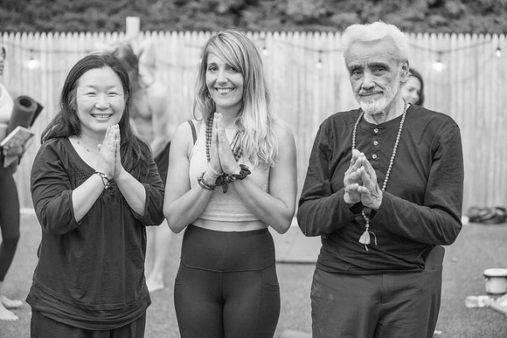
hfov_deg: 28.8
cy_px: 169
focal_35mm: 70
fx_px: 986
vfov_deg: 19.5
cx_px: 254
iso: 2000
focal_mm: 70
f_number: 3.5
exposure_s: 1/200
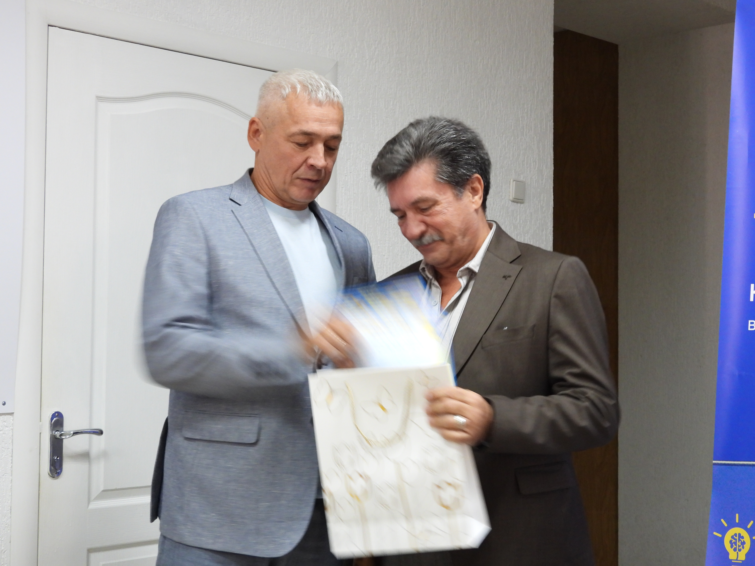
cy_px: 283
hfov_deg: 34.9
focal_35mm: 55
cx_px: 378
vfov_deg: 26.6
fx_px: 1200
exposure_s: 1/10
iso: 400
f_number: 3.5
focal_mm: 9.8
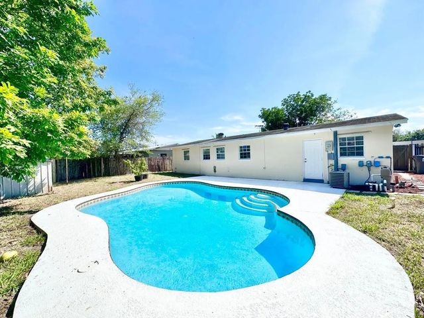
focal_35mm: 14
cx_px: 212
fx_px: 171
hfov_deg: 102.1
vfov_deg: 85.7
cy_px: 159
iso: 50
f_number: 2.2
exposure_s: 1/3300
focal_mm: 2.22
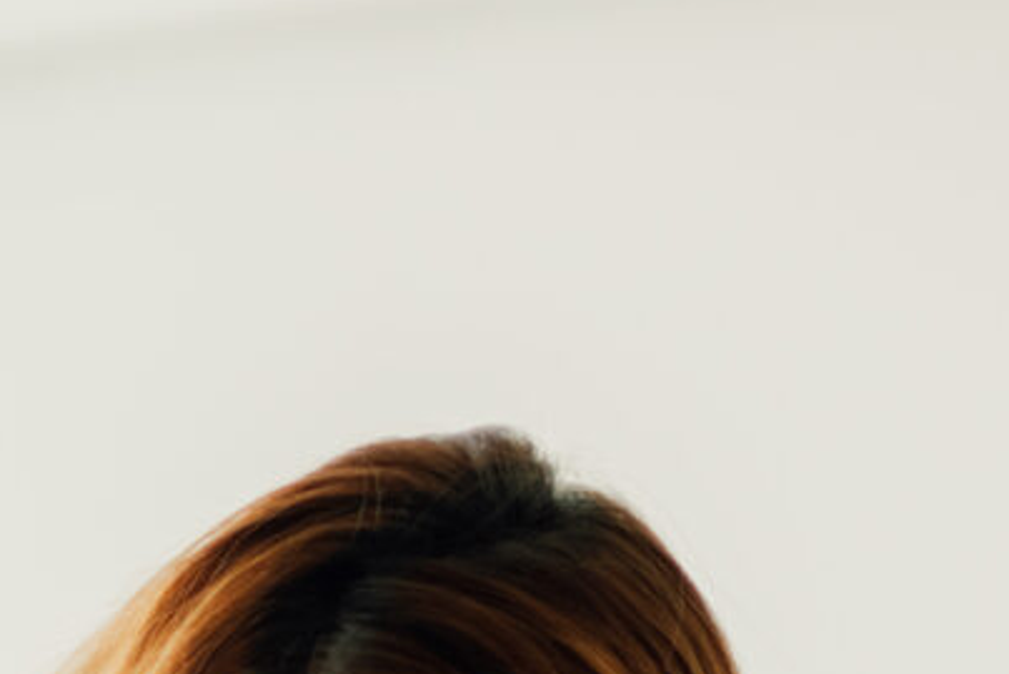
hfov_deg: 3.8
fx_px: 15140
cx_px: 15
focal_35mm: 540
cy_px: 2128
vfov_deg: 2.5
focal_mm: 85
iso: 200
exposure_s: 1/250
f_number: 1.4
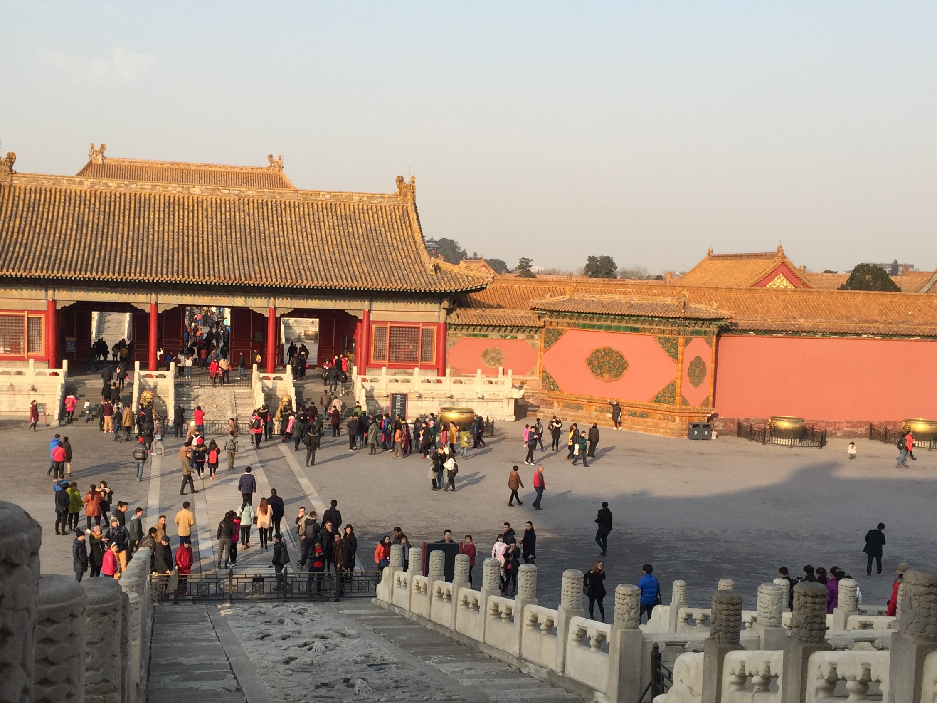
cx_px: 411
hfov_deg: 44.7
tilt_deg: -4.1
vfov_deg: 34.3
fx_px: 1137
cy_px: 367
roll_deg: -2.9
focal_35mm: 42
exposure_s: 1/860
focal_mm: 4.15
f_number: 2.2
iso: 32
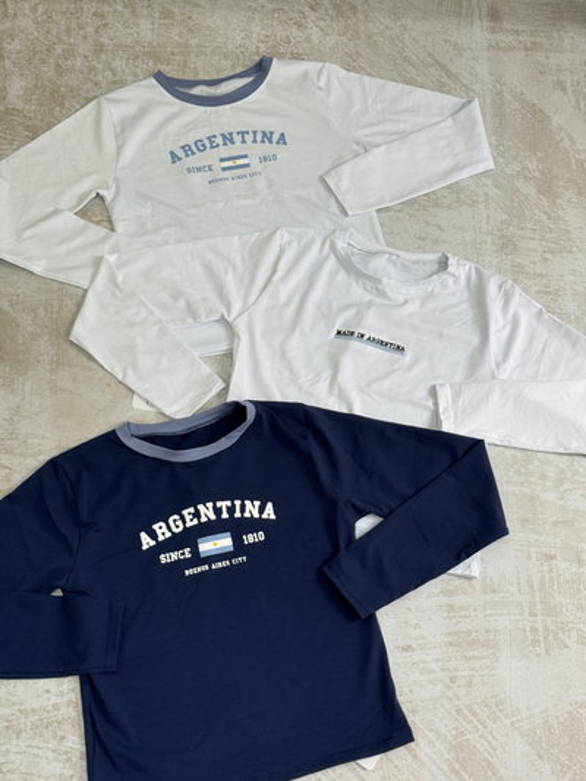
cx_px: 293
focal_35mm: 48
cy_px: 390
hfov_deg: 30.3
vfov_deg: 39.6
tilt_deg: -65.9
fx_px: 1083
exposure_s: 1/100
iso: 50
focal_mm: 6.76
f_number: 1.78
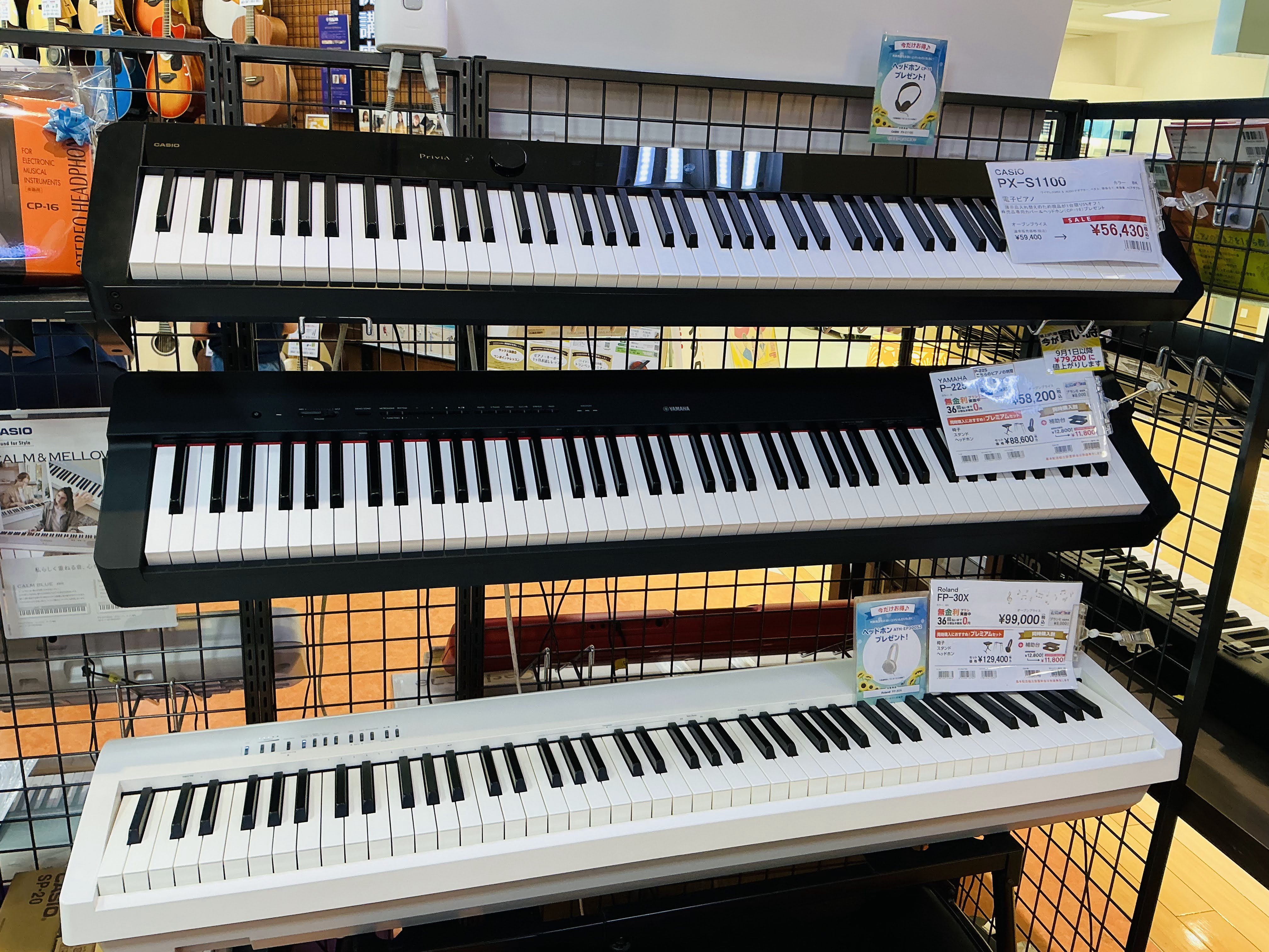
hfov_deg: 61.7
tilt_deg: -17.4
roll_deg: -2.1
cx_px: 634
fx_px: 1063
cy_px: 476
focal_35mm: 29
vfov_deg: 48.2
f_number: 1.8
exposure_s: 1/120
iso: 64
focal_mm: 3
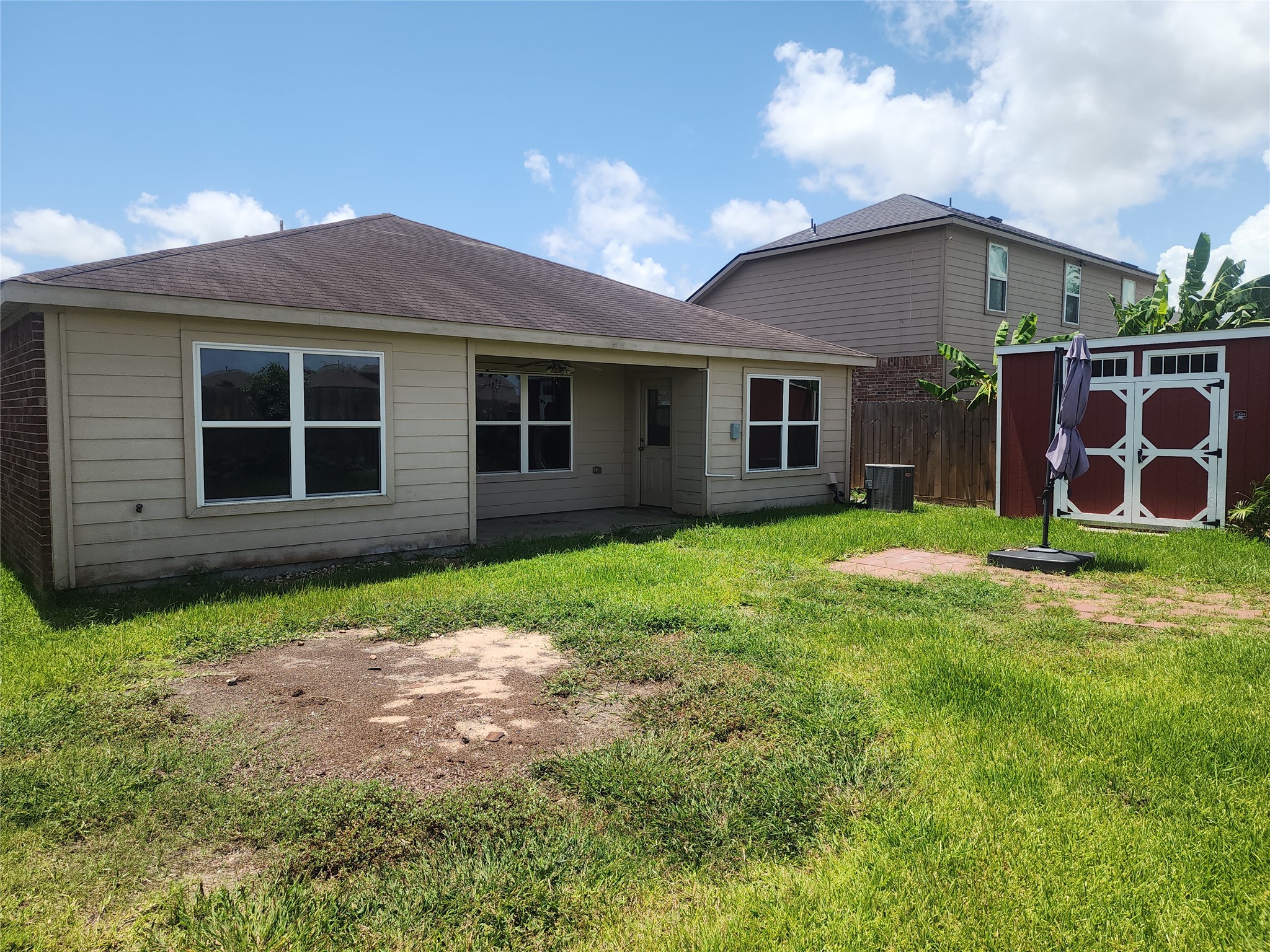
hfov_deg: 73.9
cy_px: 476
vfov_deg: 58.9
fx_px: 844
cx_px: 635
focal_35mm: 23
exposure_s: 1/912
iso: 12
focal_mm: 6.4
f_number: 1.8
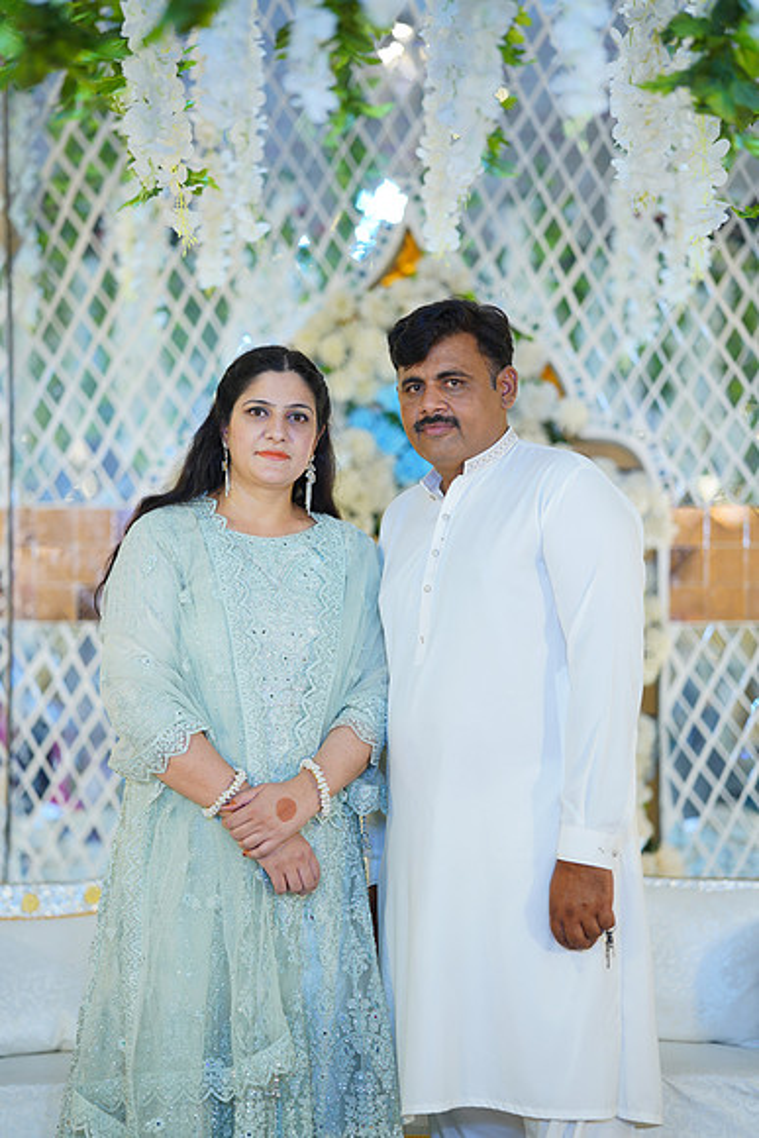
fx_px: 2686
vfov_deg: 23.9
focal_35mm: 85
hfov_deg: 16.1
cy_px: 569
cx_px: 380
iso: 100
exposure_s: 1/160
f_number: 1.4
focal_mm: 85
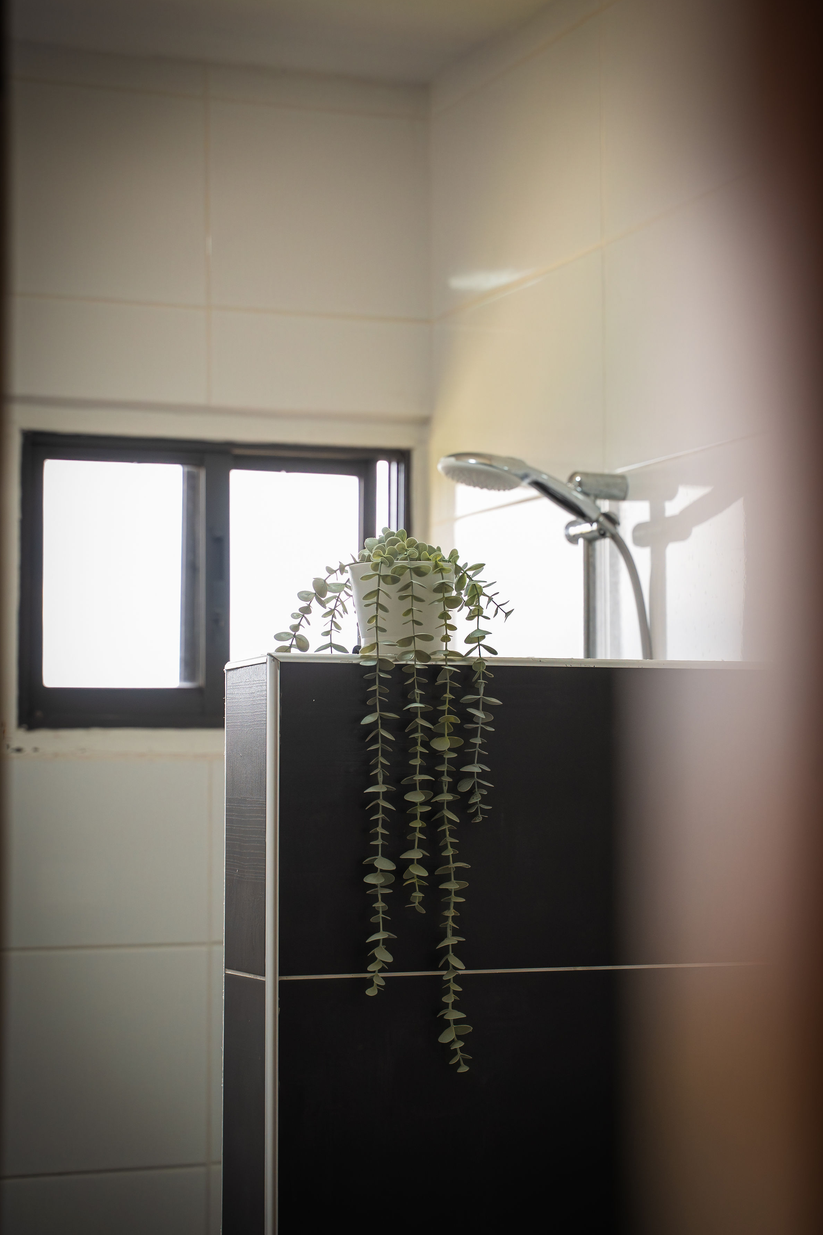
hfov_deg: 17.9
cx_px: 408
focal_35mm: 76
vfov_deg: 26.7
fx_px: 2606
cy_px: 624
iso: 3200
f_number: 4
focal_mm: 75
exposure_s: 1/640
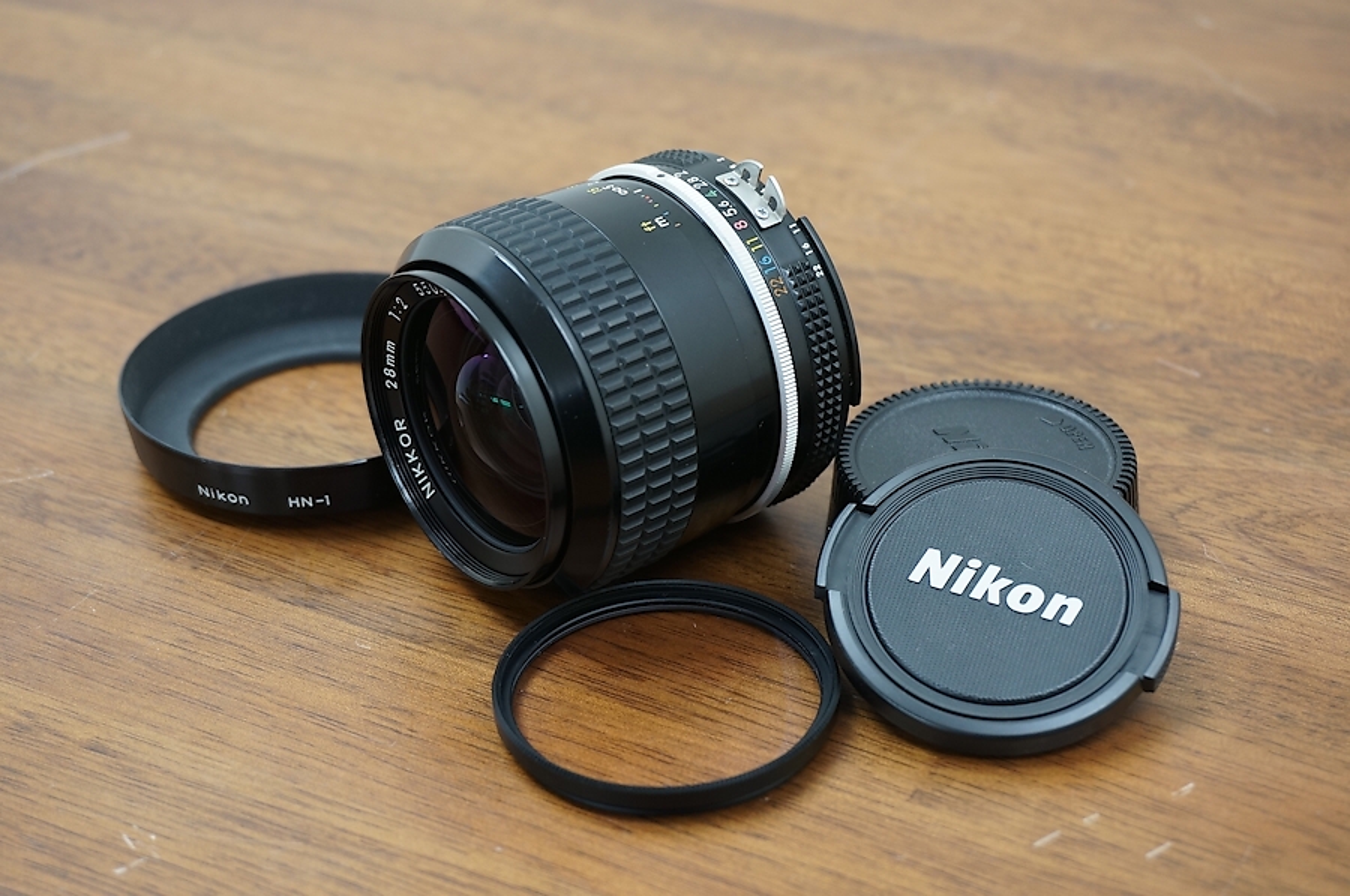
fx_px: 2303
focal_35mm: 62
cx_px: 675
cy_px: 448
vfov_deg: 22.0
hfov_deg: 32.7
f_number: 5.6
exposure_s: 1/20
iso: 400
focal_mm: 41
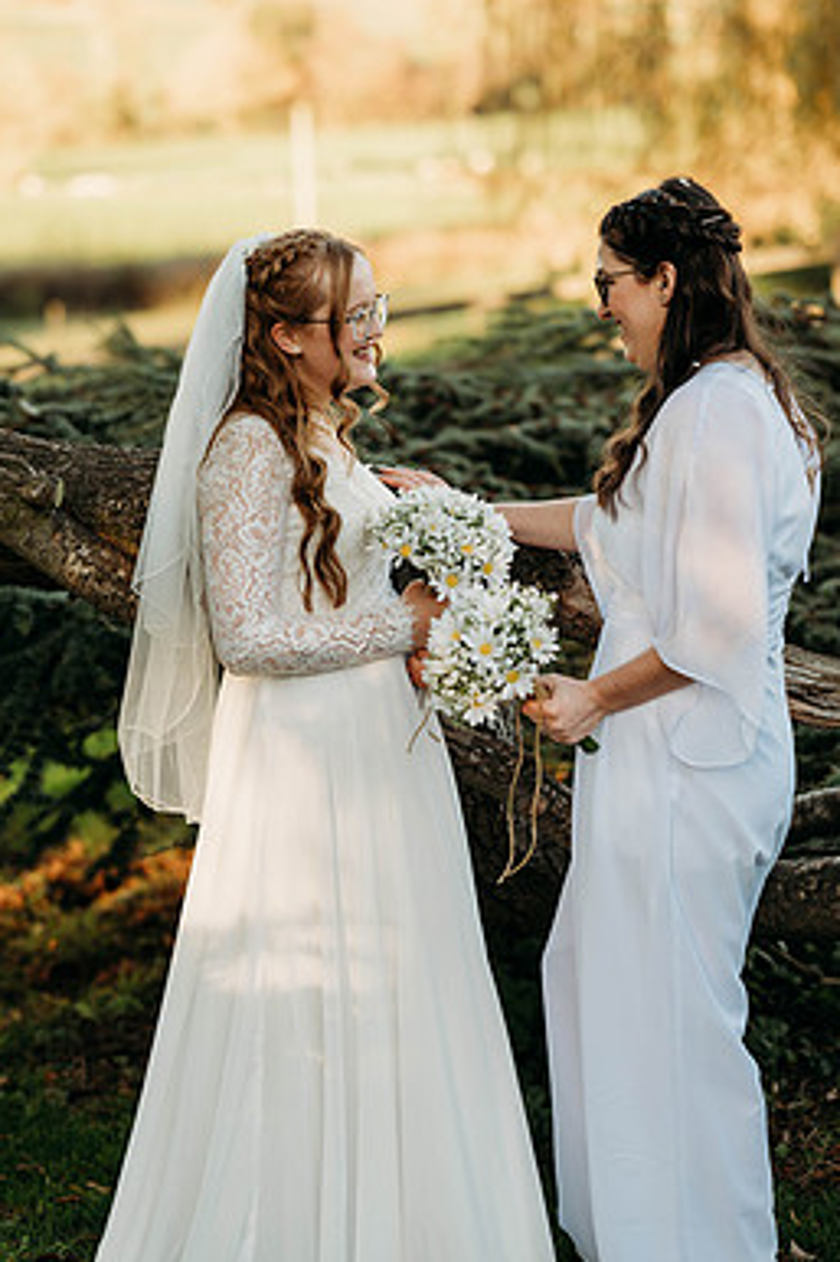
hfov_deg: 13.8
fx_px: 3468
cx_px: 397
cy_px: 719
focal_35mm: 99
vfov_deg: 20.6
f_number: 2.5
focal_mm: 85
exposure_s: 1/800
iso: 100
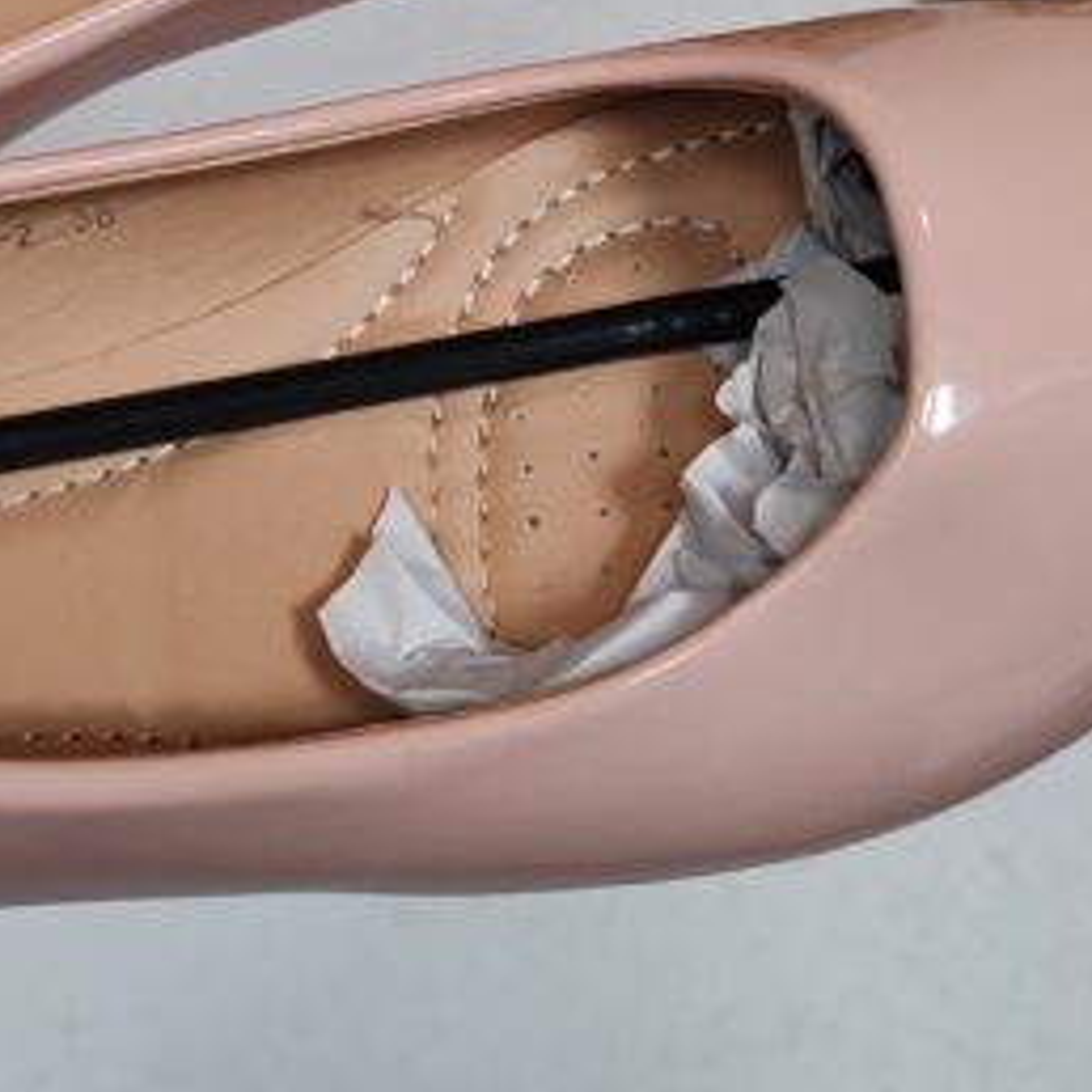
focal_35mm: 74
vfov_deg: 22.0
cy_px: -123
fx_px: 2641
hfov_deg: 23.3
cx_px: 652
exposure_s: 1/100
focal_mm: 6.12
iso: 1000
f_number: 1.9
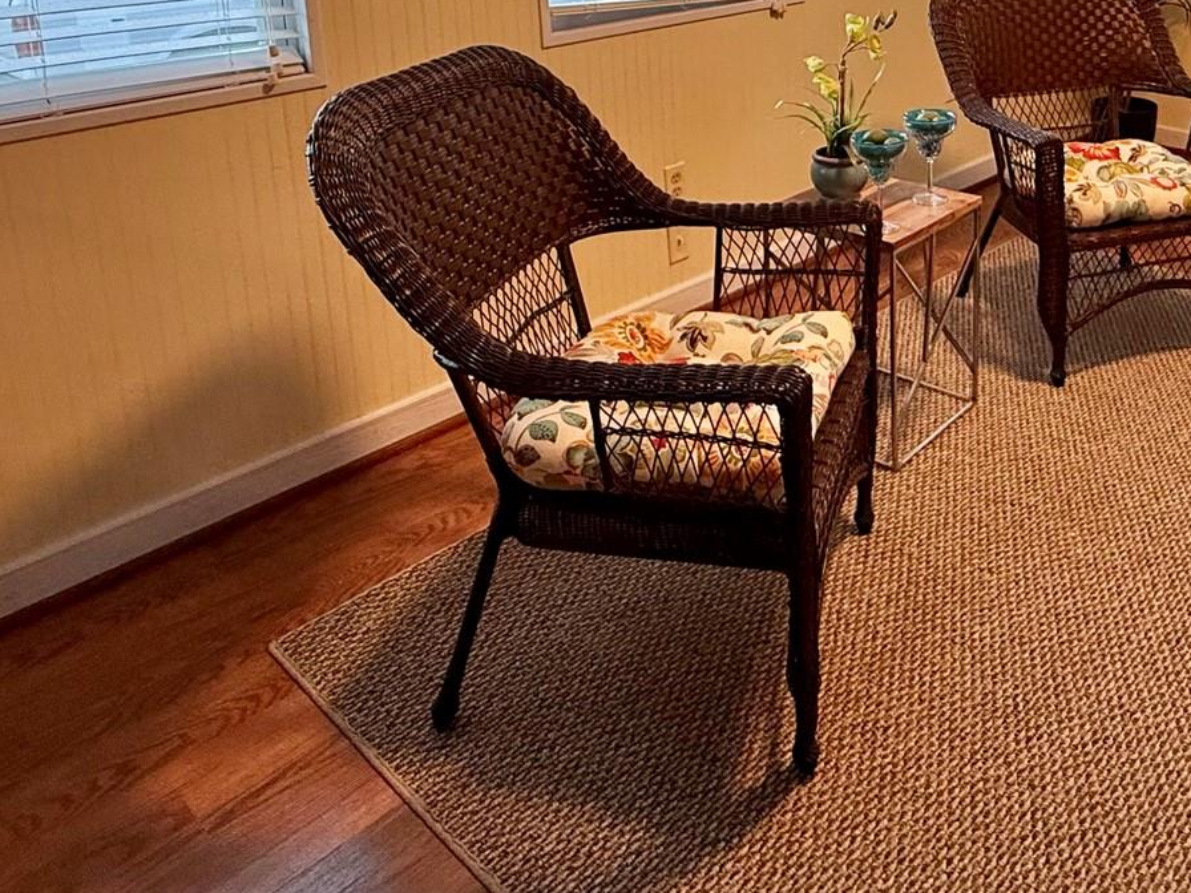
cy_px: 56
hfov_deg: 54.9
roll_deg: +0.5
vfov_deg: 40.2
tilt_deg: -11.3
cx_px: 848
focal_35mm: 32
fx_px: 1101
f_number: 2.2
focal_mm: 2.22
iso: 200
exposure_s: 1/60
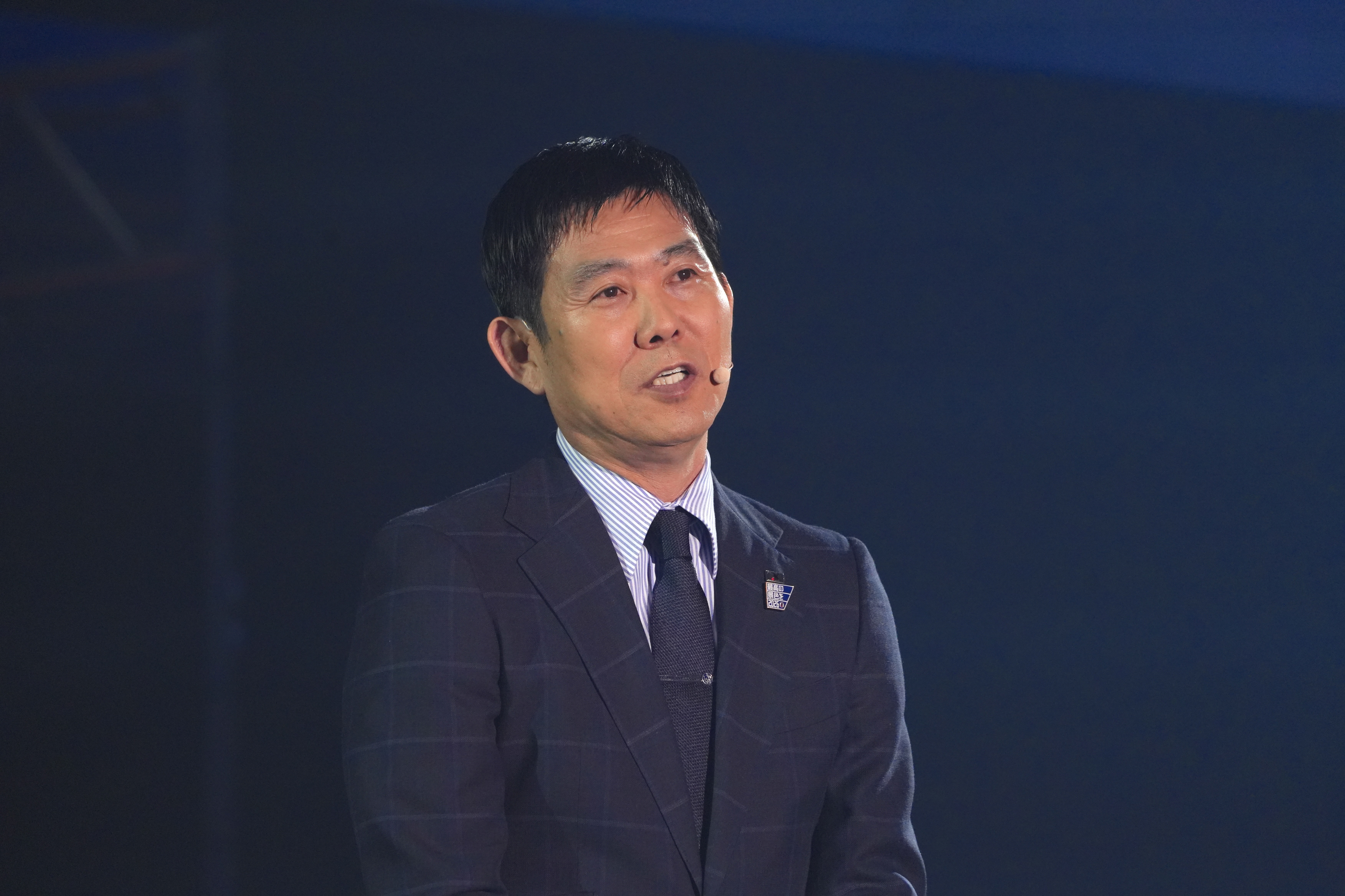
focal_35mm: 291
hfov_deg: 7.1
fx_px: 10871
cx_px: 672
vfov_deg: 4.7
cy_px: 448
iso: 3200
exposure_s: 1/320
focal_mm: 291
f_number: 6.3
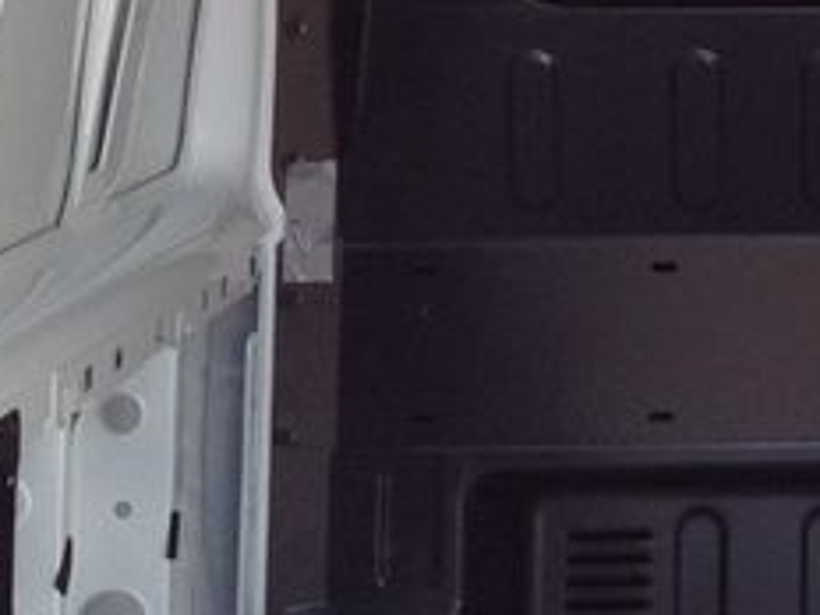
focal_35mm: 161
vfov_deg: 8.8
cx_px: 1207
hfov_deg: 11.8
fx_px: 3814
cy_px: -546
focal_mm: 4.28
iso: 64
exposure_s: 1/167
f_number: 2.4
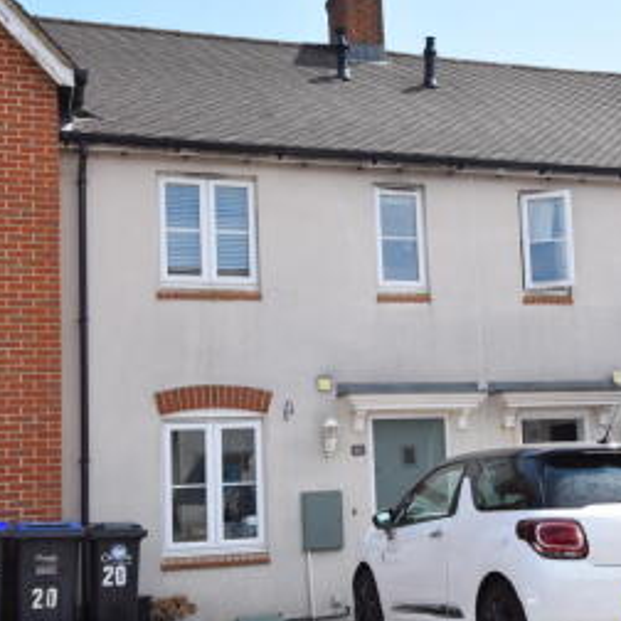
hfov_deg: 32.0
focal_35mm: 53
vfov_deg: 32.1
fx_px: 1076
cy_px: 361
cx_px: 412
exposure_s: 1/320
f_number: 9
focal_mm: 22
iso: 200
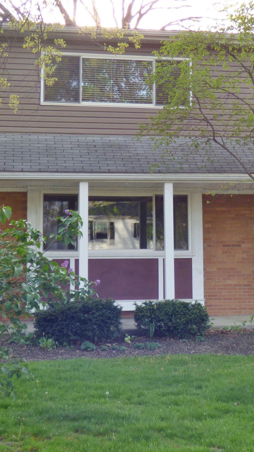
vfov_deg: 30.9
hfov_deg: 17.6
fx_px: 814
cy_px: 187
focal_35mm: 68
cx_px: 201
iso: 100
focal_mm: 6.8
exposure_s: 1/100
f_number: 3.5
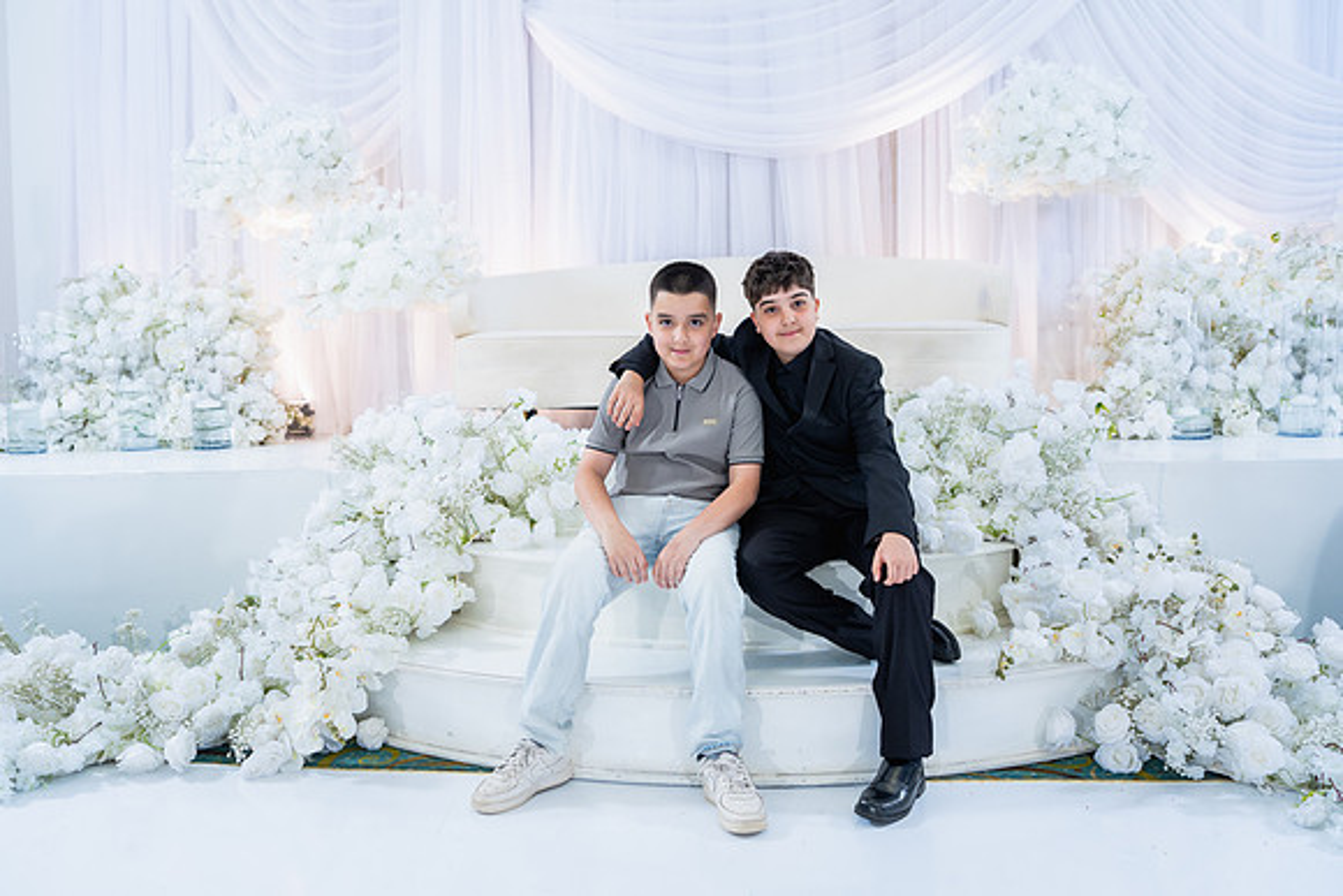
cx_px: 672
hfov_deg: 65.5
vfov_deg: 46.4
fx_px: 1045
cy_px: 448
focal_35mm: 28
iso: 640
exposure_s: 1/160
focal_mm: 28
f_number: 3.2
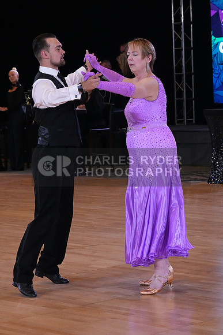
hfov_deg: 11.6
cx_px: 112
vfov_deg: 17.3
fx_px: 1096
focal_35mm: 118
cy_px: 168
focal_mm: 118
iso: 12800
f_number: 9
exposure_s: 1/400
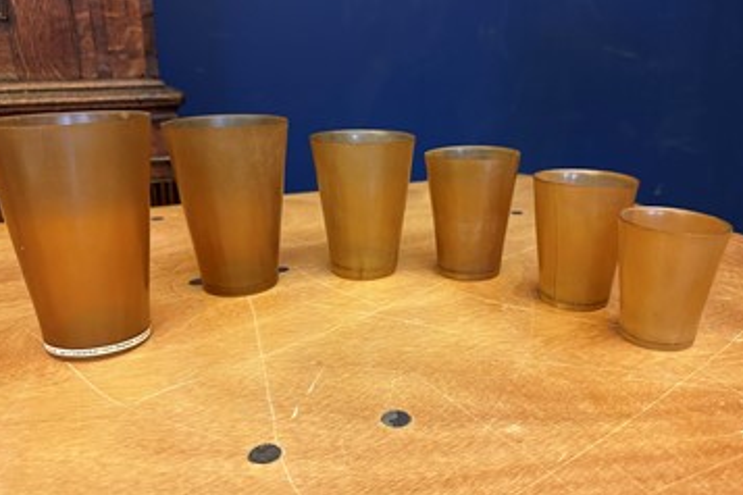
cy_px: 229
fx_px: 578
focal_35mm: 28
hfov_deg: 65.4
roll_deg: +0.4
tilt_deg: -17.2
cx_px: 391
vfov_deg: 46.4
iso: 320
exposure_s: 1/50
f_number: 1.78
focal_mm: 6.86
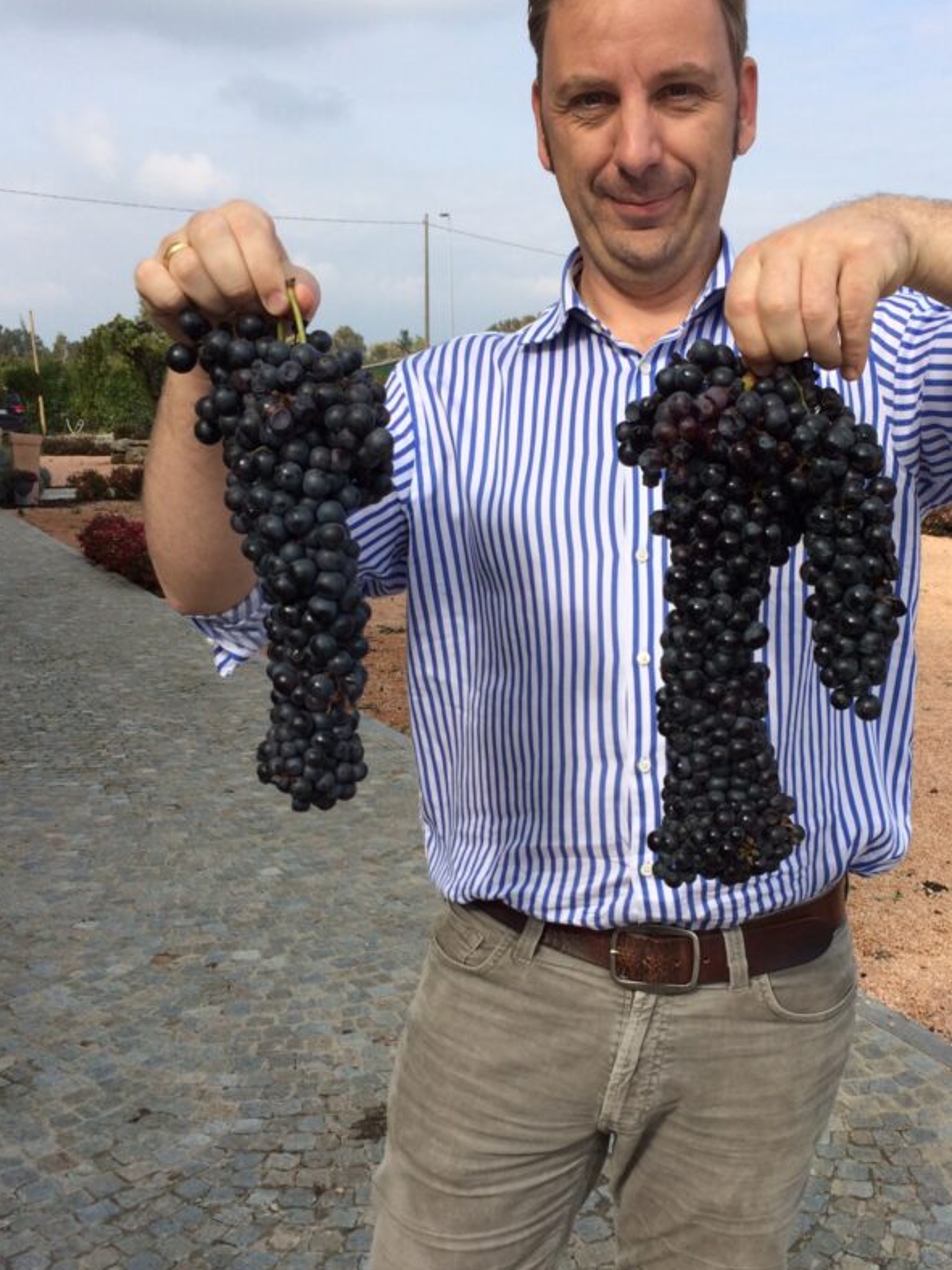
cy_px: 698
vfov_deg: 47.8
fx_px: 1430
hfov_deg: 36.6
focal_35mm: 39
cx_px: 583
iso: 32
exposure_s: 1/1580
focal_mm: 4.12
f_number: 2.2
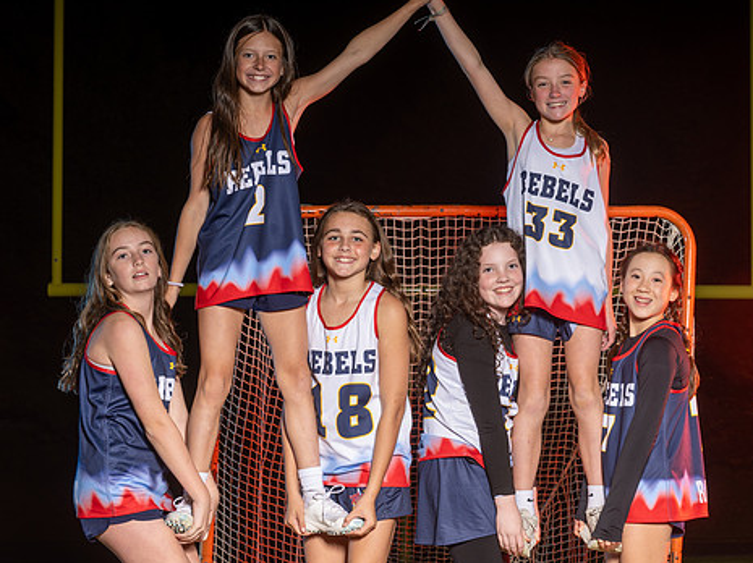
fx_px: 2108
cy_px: 338
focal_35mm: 97
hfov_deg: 20.2
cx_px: 491
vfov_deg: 15.2
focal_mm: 70
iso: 64
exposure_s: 1/200
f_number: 8
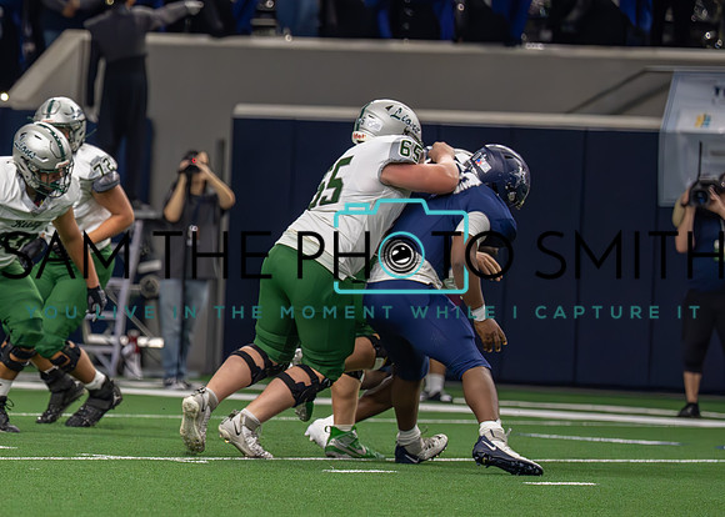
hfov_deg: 5.1
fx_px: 8086
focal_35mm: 393
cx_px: -208
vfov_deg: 3.7
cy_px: 238
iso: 4000
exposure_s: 1/1600
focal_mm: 156
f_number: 2.8
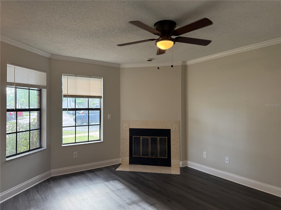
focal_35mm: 24
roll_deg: +0.0
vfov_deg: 56.8
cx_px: 140
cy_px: 105
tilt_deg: +0.8
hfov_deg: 71.6
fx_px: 195
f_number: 1.78
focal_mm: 6.76
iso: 200
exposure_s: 1/122
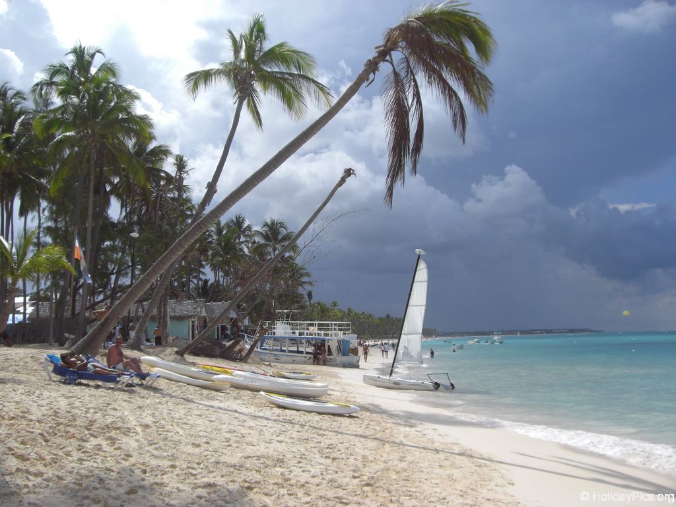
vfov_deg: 37.7
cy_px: 254
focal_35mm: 38
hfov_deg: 49.0
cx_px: 338
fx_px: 742
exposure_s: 1/250
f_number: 8
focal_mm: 6.2
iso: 64
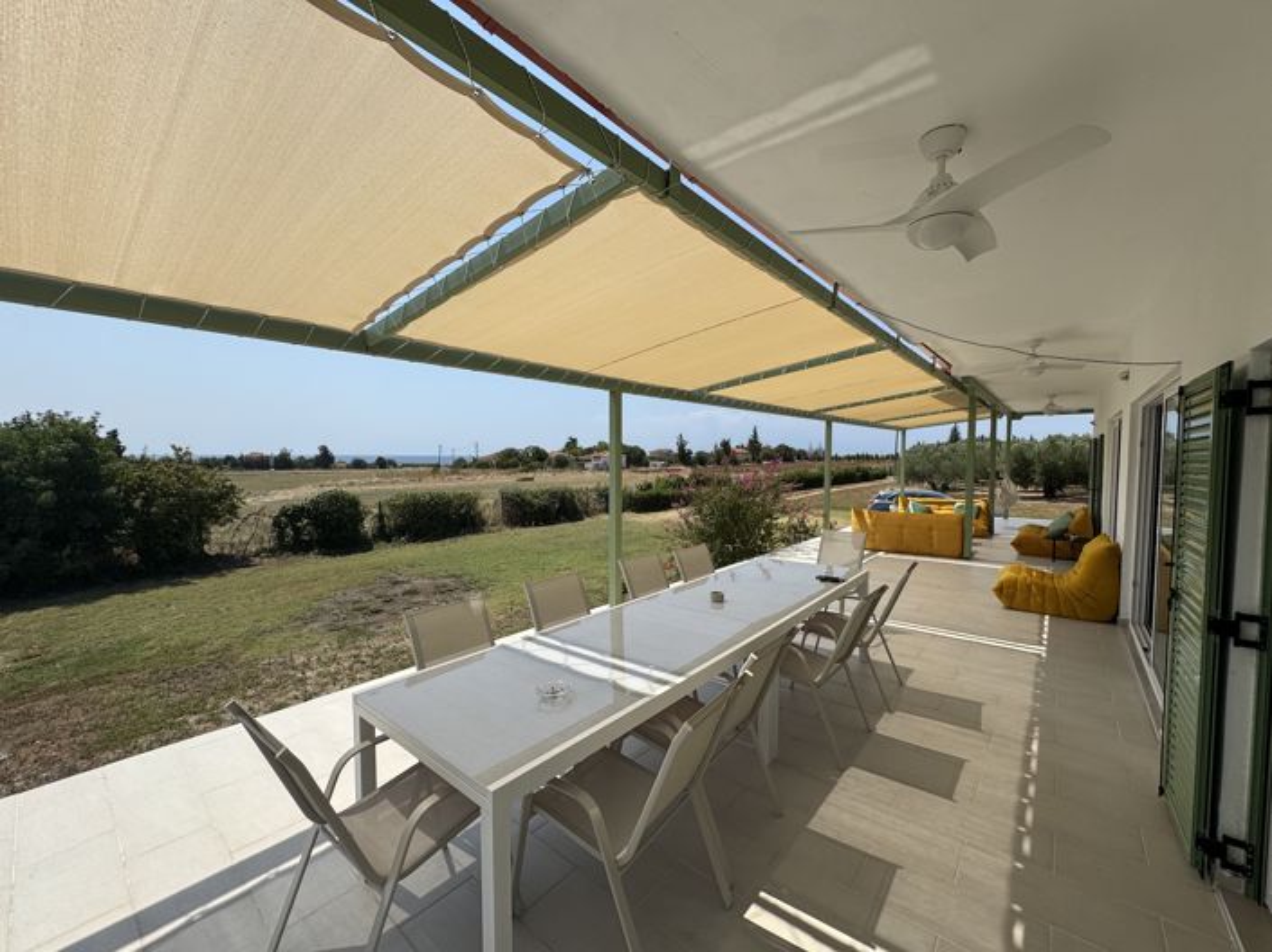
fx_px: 514
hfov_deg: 102.1
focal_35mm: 14
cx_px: 636
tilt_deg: -2.9
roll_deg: +0.1
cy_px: 476
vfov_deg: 85.6
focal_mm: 2.22
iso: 50
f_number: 2.2
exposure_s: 1/2985
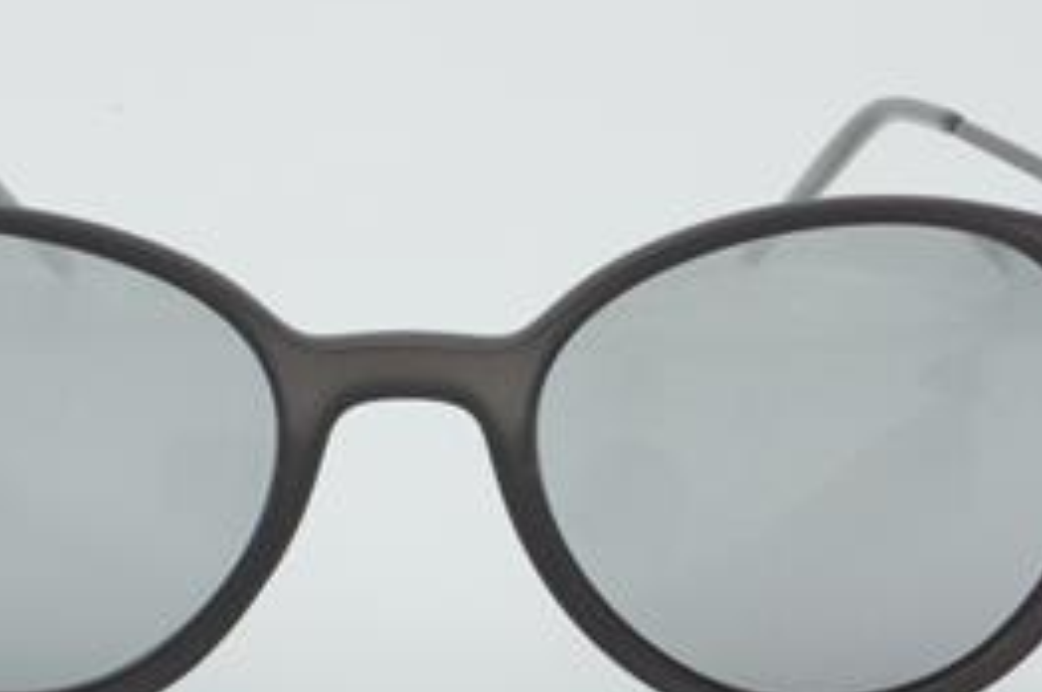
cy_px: 406
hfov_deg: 16.3
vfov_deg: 10.9
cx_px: 410
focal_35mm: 126
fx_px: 3636
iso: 100
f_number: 32
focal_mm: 55
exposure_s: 1/3
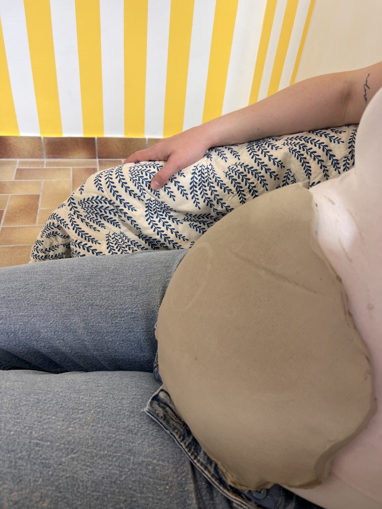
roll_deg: -6.9
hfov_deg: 53.1
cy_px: 254
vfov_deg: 67.3
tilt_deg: -37.5
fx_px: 383
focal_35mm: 26
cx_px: 191
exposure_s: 1/100
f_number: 1.5
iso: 40
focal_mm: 5.7
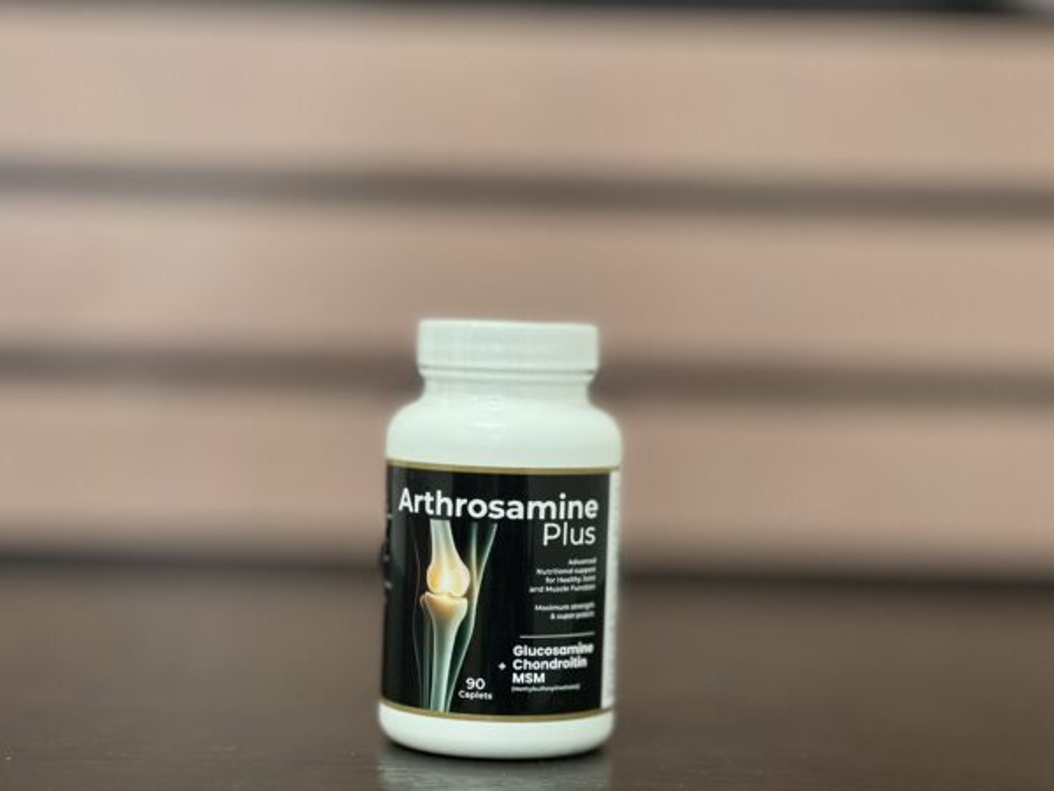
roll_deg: -1.4
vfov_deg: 19.1
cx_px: 527
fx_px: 2345
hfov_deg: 25.3
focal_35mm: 77
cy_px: 396
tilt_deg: -3.4
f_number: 2.8
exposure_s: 1/25
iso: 400
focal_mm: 9
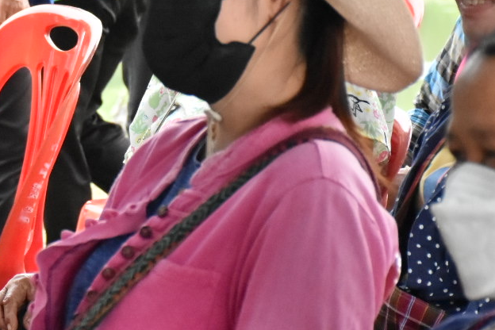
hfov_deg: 7.0
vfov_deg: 4.7
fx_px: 4019
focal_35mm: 292
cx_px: -89
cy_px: 112
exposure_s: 1/640
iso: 3200
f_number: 6.3
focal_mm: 75
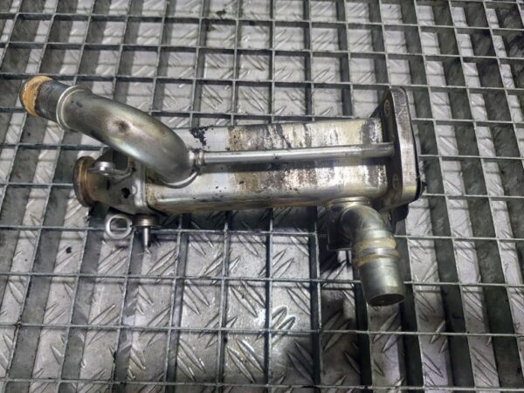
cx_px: 262
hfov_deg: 69.4
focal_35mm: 25
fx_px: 378
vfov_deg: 54.9
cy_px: 196
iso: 80
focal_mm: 5.23
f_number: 1.8
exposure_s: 1/50
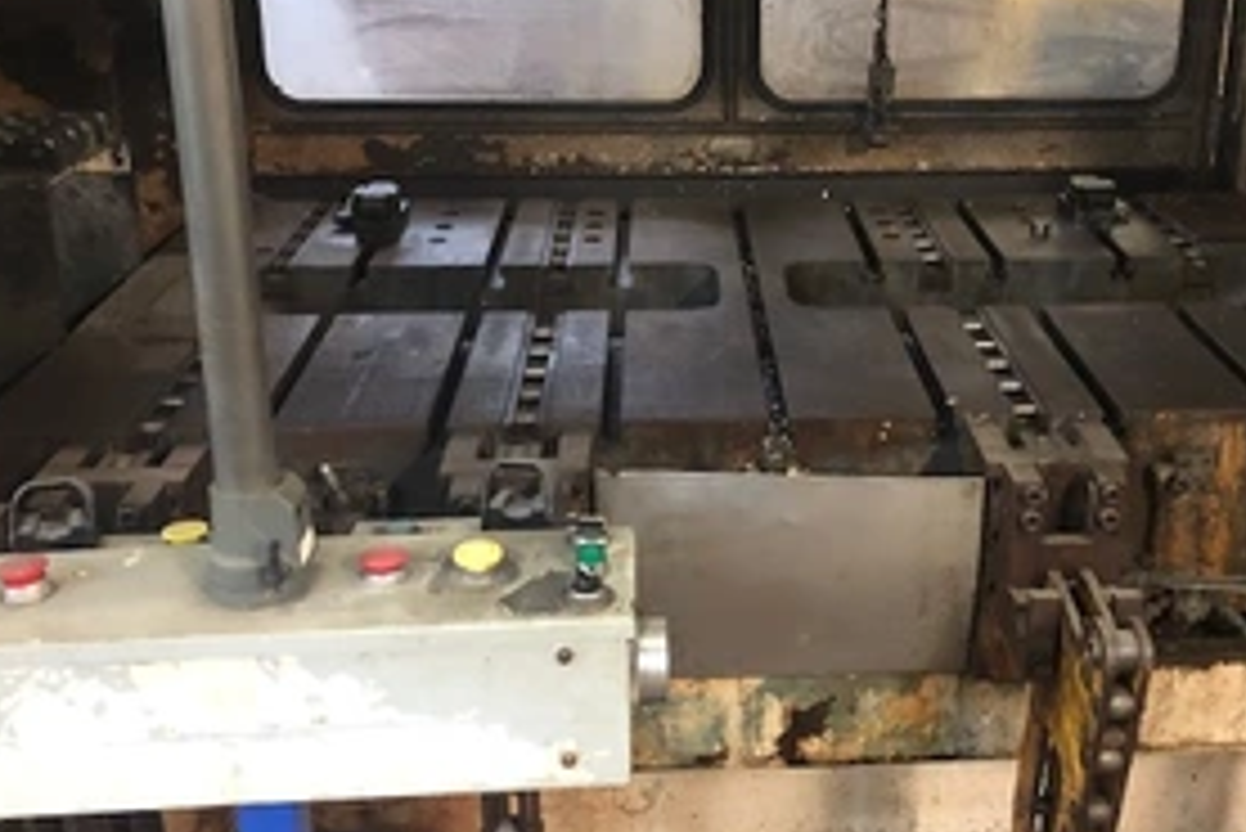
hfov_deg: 46.1
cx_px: 760
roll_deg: -1.4
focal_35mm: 42
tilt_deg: -19.5
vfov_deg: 31.8
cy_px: 319
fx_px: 1454
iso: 100
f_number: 1.8
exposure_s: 1/4
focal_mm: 3.99
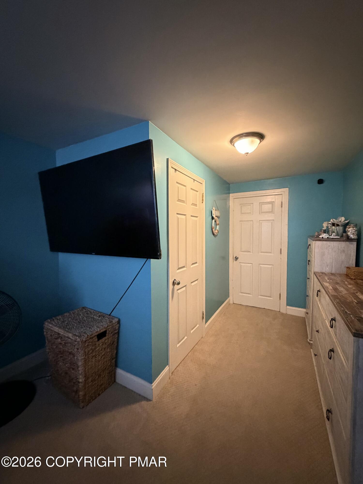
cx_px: 182
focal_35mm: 14
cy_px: 242
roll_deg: -0.1
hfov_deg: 85.7
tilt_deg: -2.9
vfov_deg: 102.1
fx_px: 196
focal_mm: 2.22
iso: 1000
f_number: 2.2
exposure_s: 1/40
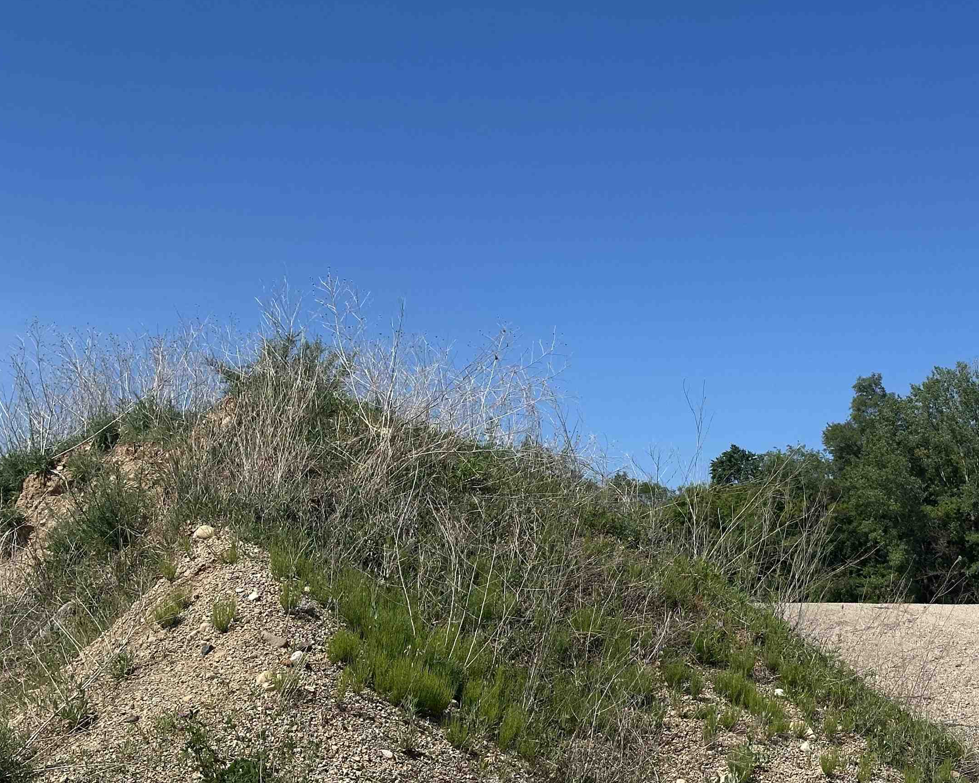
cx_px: 681
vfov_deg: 22.8
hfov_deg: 28.1
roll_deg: -0.1
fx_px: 1942
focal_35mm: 67
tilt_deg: +7.8
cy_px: 449
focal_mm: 6.86
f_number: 1.78
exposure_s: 1/5000
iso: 64
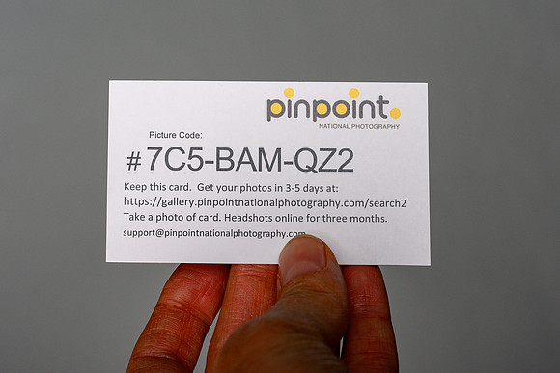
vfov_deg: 17.5
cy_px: 169
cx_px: 256
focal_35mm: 78
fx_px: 1217
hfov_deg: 25.9
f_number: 9
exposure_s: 1/200
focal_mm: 50
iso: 320
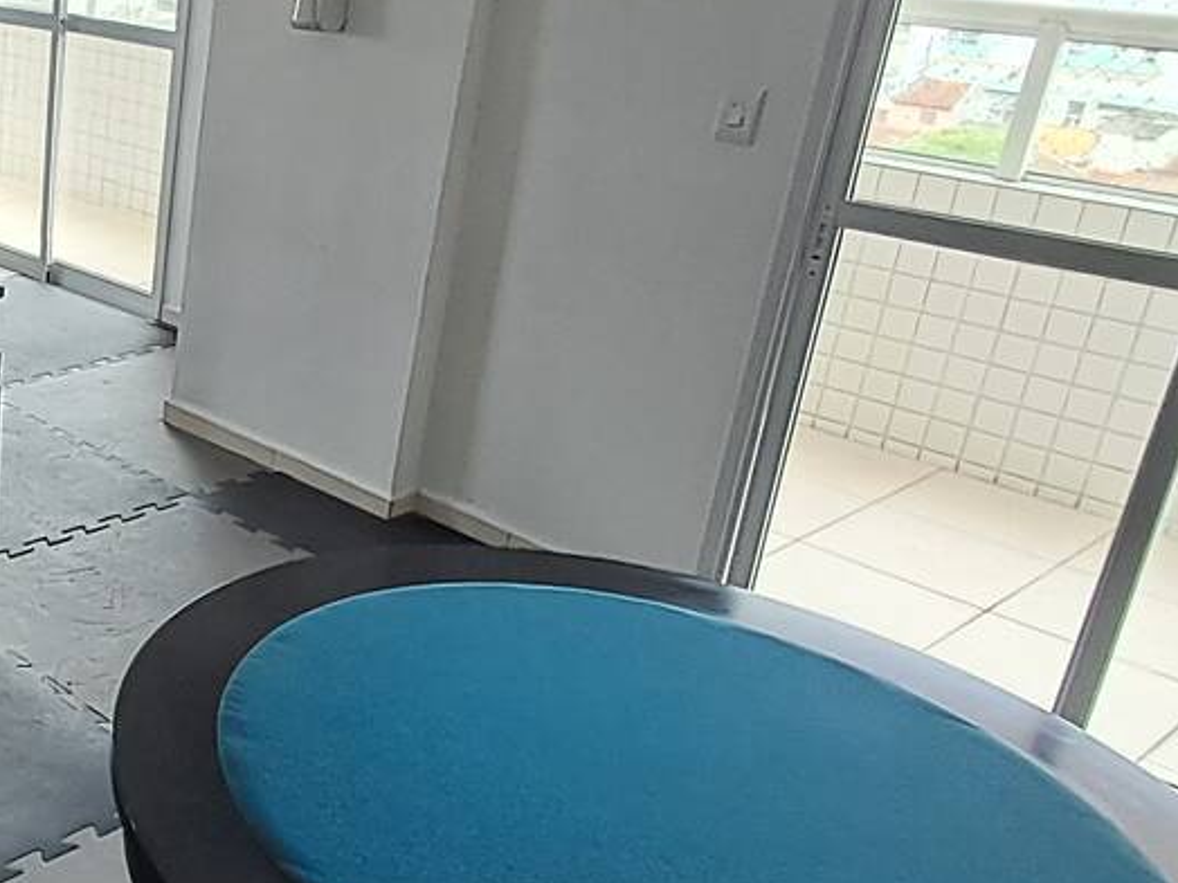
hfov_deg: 36.5
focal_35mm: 44
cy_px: 434
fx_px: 1497
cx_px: -112
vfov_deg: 32.9
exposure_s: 1/120
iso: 64
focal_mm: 1.64
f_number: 2.2
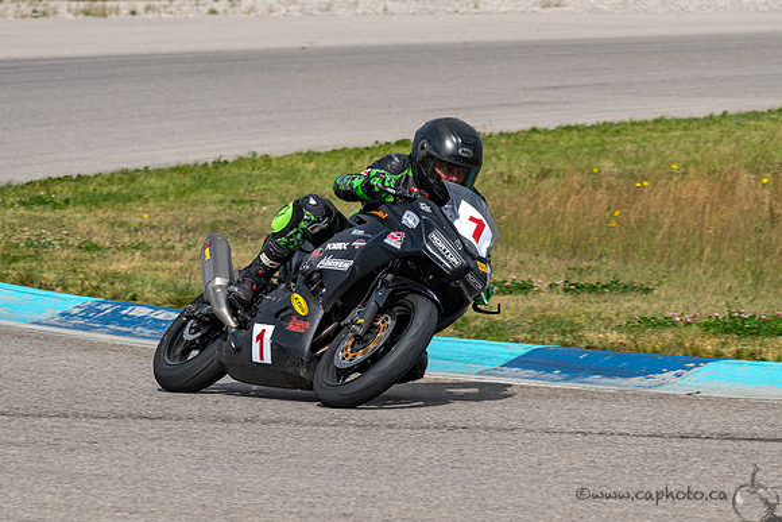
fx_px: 7204
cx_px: 447
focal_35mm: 332
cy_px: 237
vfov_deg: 4.1
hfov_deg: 6.2
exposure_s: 1/800
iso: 250
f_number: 11
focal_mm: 270
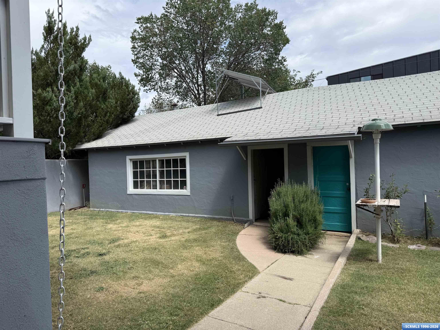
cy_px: 165
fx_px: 305
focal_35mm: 24
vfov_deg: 56.8
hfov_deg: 71.6
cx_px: 220
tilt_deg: -0.1
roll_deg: +3.2
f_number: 1.78
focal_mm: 6.76
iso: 80
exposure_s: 1/3145
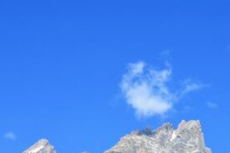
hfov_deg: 14.1
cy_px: 169
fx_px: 920
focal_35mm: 144
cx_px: 199
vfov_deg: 9.4
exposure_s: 1/400
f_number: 11
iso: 200
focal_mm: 42
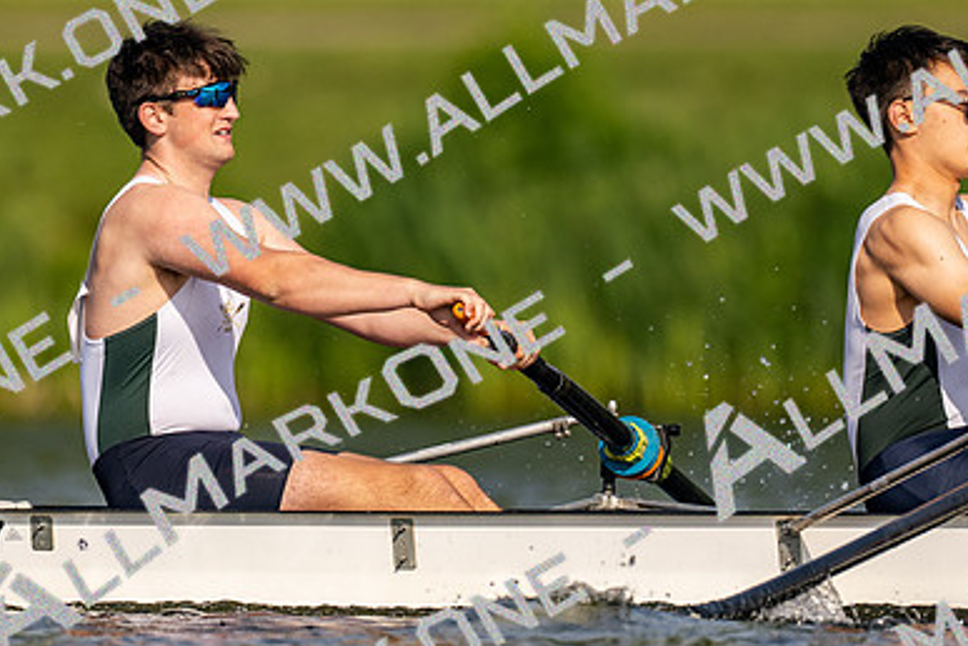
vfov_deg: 1.0
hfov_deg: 1.5
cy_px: 284
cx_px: 490
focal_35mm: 1350
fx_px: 36297
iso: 220
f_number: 4
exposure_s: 1/2500
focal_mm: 600
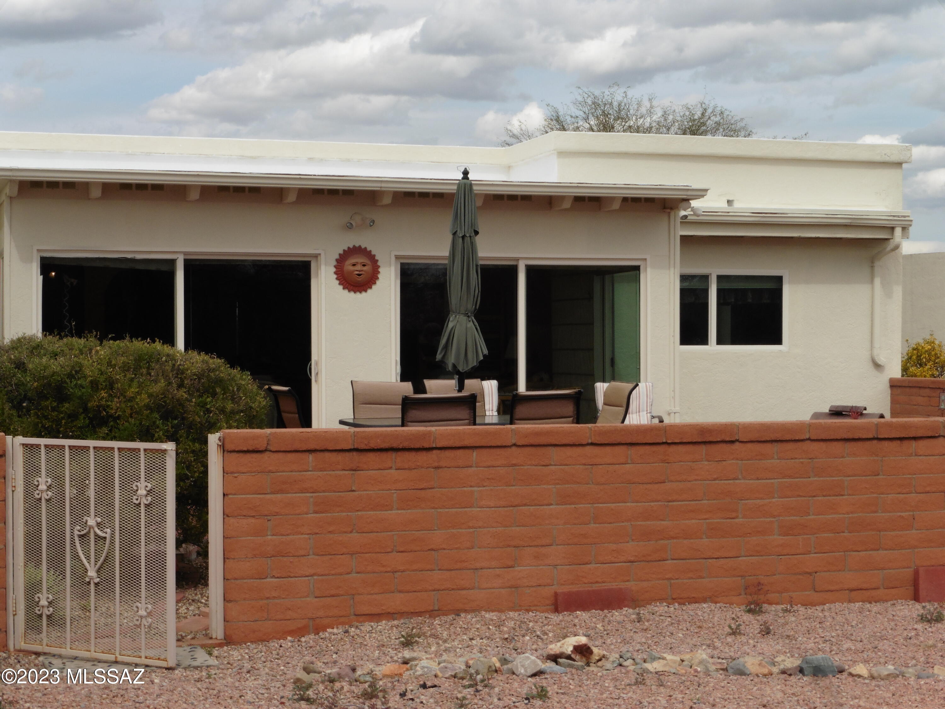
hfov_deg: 29.4
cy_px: 354
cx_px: 472
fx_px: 1802
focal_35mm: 66
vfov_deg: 22.3
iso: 100
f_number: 5.6
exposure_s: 1/500
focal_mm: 11.7
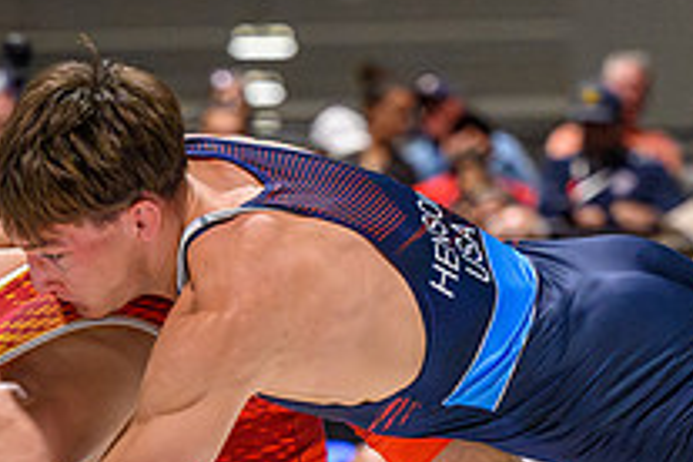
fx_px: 6756
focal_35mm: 351
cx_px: 328
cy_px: 589
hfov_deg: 5.9
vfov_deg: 3.9
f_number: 2.8
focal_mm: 97
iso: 9000
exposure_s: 1/800
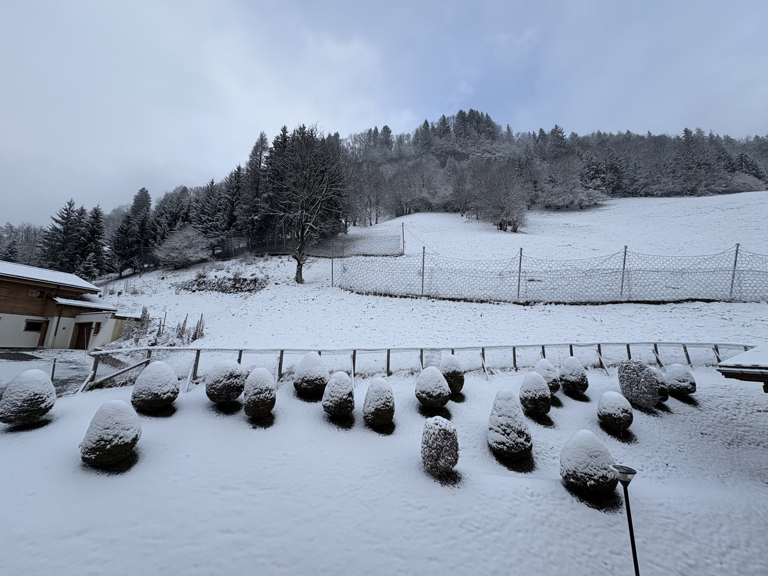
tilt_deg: +12.7
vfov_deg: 85.7
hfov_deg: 102.1
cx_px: 384
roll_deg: -0.3
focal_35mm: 14
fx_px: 311
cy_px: 288
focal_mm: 2.22
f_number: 2.2
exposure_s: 1/664
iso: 40
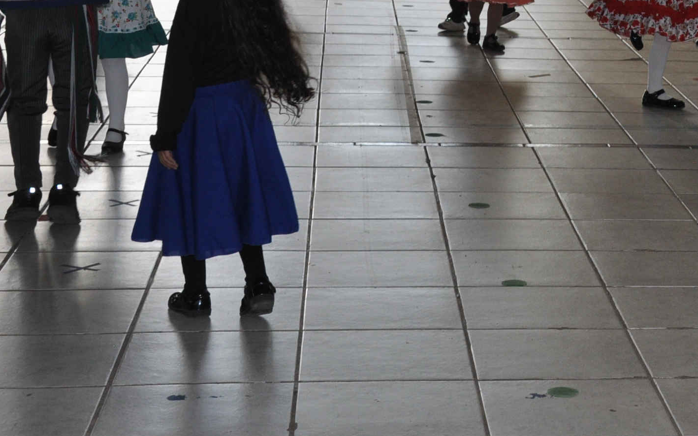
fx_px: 1845
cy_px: -87
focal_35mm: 97
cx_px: 645
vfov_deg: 13.1
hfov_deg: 20.9
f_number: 7.1
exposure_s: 1/125
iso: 400
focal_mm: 28
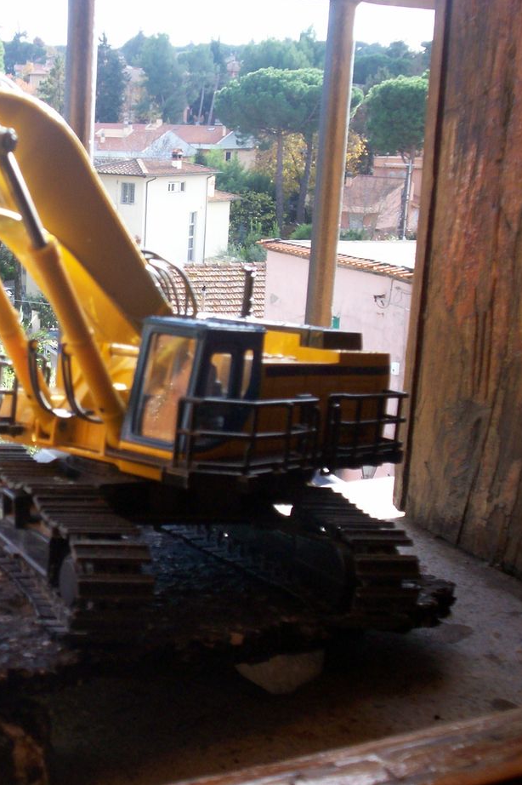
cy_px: 381
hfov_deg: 24.7
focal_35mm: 52
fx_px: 1132
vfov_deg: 38.2
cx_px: -4
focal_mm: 5.9
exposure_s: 1/97.9
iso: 100
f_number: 4.5
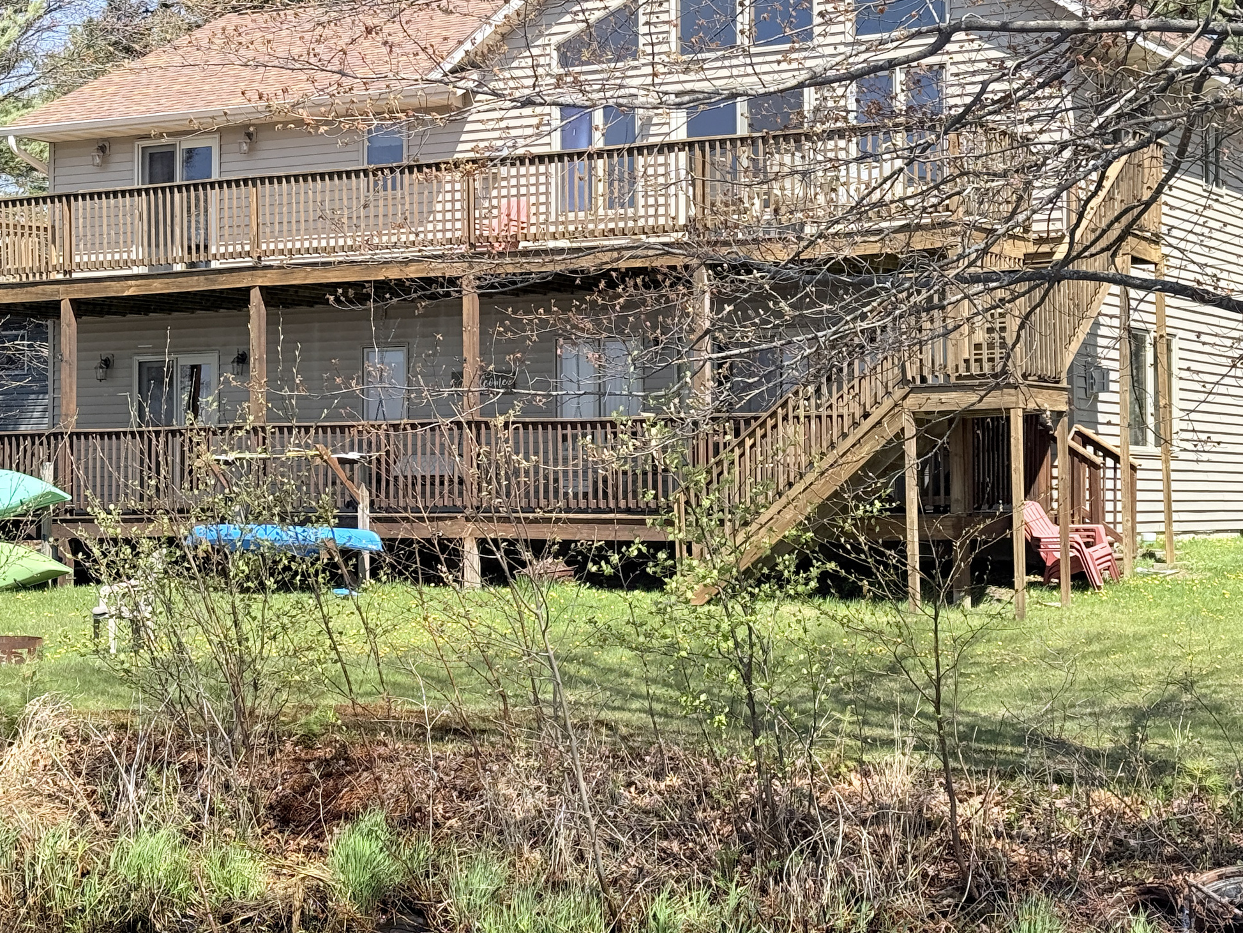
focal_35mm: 70
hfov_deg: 27.8
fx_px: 2514
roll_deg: -0.2
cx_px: 658
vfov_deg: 21.0
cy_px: 360
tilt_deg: +4.1
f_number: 1.78
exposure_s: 1/2146
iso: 64
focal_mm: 6.76
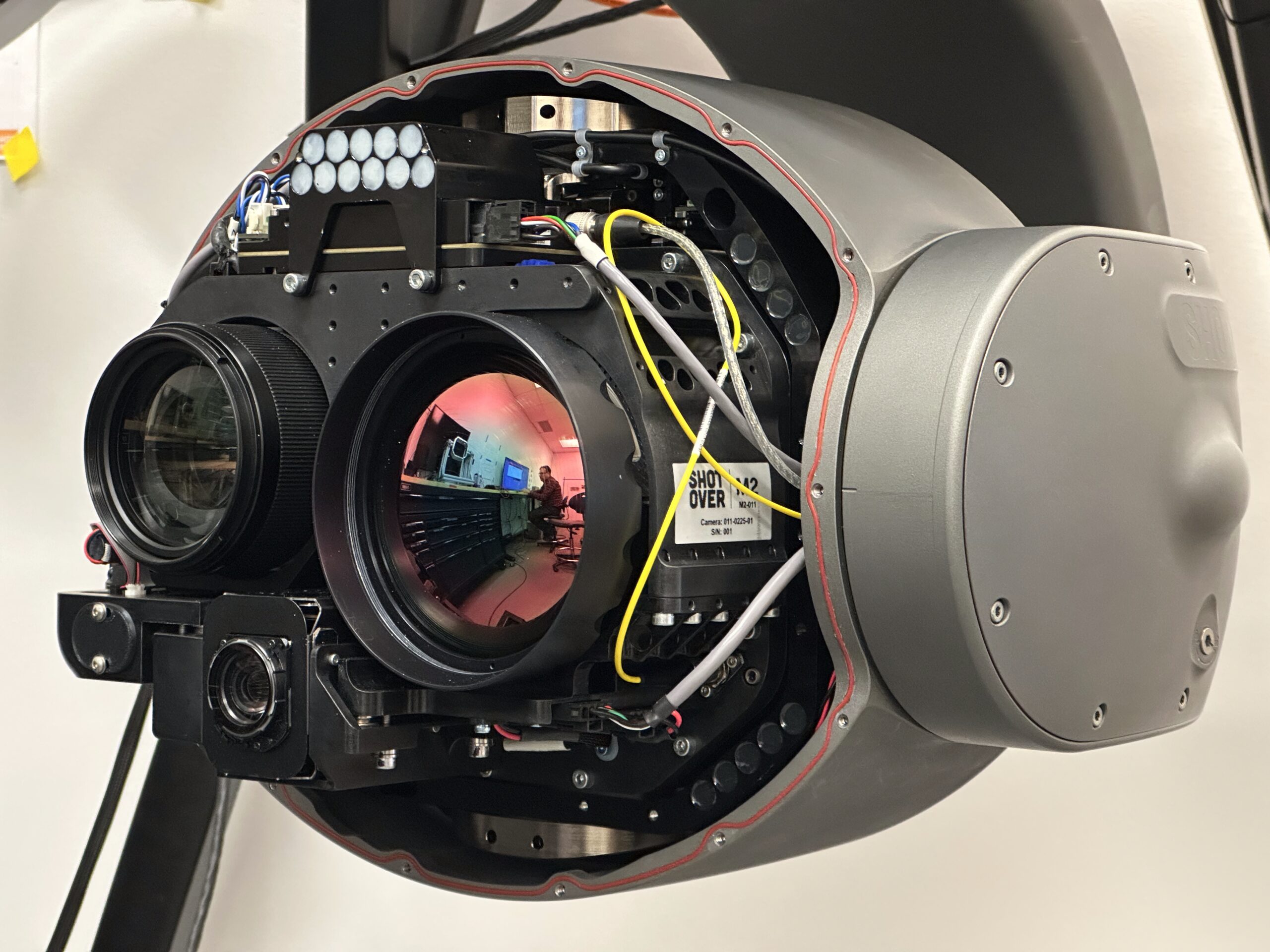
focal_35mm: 77
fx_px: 2825
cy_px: 476
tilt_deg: -0.7
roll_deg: -1.2
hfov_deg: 25.3
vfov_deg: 19.1
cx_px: 635
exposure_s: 1/41
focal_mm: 9
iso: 500
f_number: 2.8
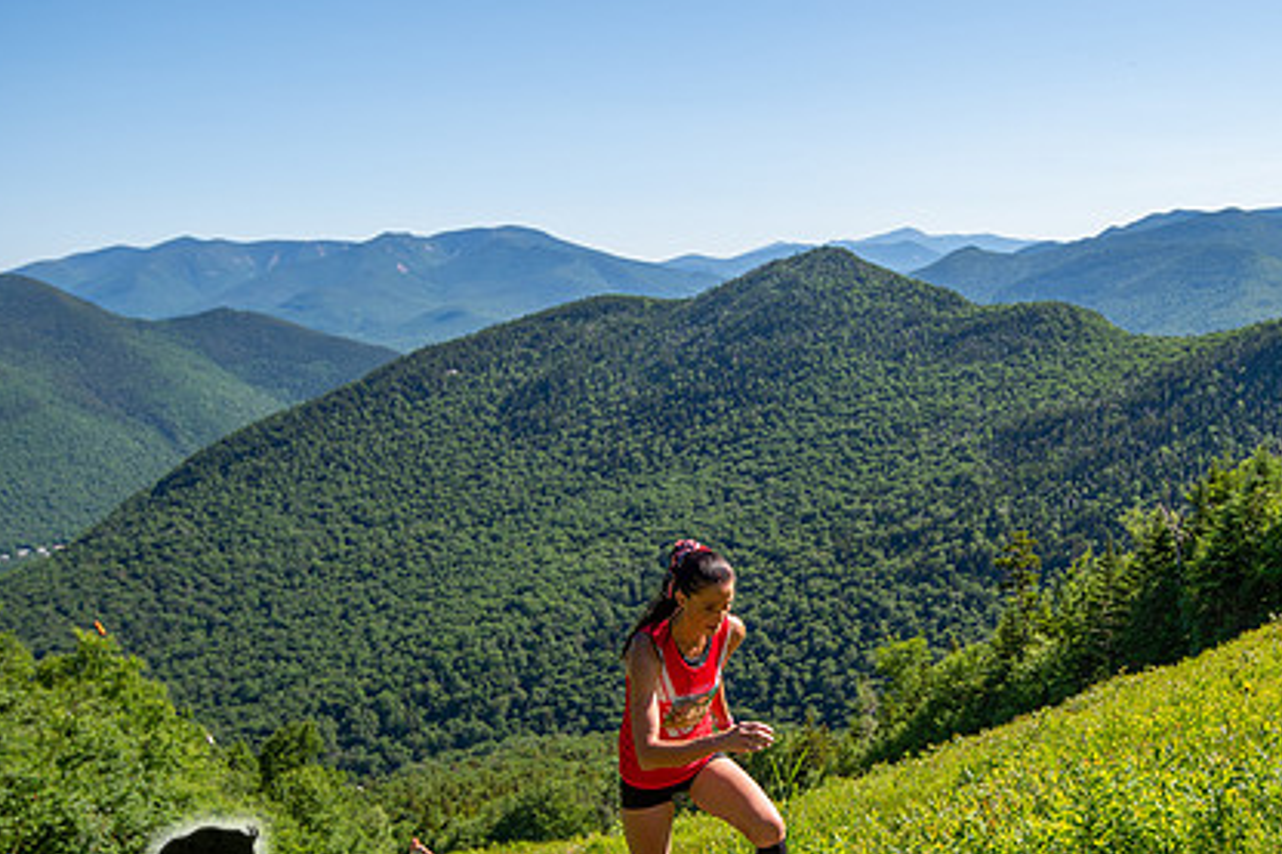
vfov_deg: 33.8
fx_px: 1388
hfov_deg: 49.0
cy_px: 580
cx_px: 823
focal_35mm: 39
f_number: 5
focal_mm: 28
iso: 100
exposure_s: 1/500
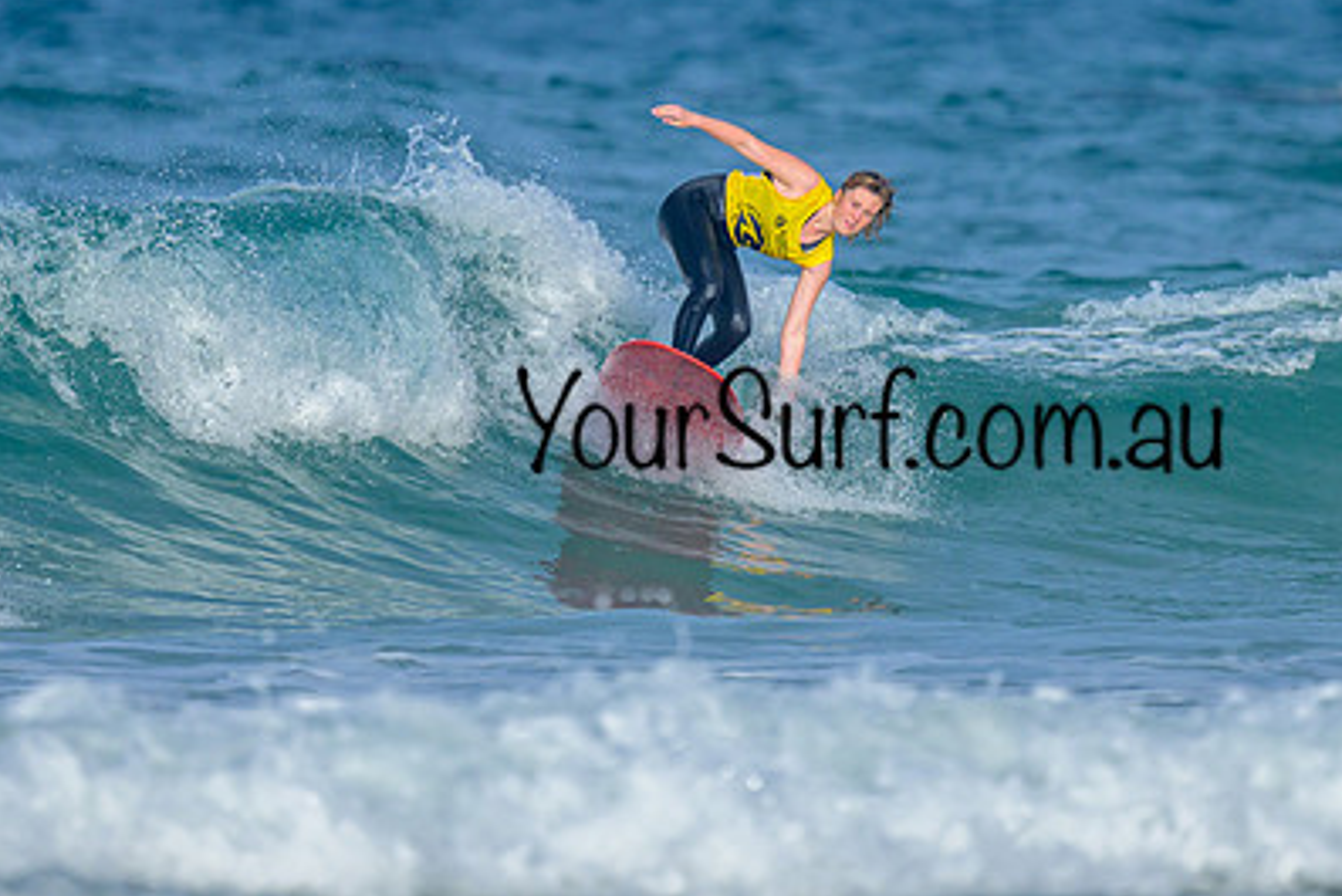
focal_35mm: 1609
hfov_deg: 1.3
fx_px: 59999
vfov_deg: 0.9
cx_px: 602
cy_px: 268
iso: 250
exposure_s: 1/2000
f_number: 6.3
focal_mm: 800
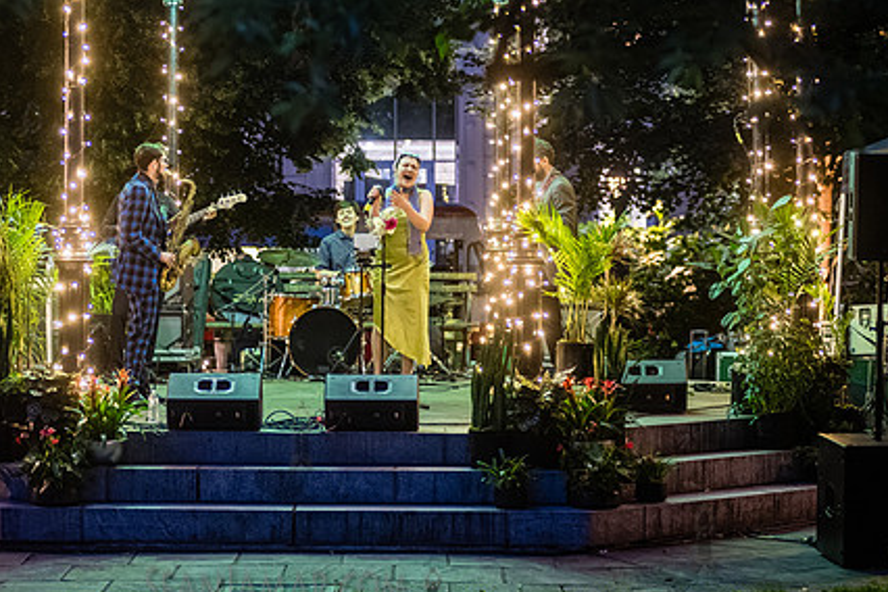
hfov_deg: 17.5
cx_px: 300
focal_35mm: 117
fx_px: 2886
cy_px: 235
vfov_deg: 11.7
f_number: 3.2
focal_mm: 86
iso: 6400
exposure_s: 1/80
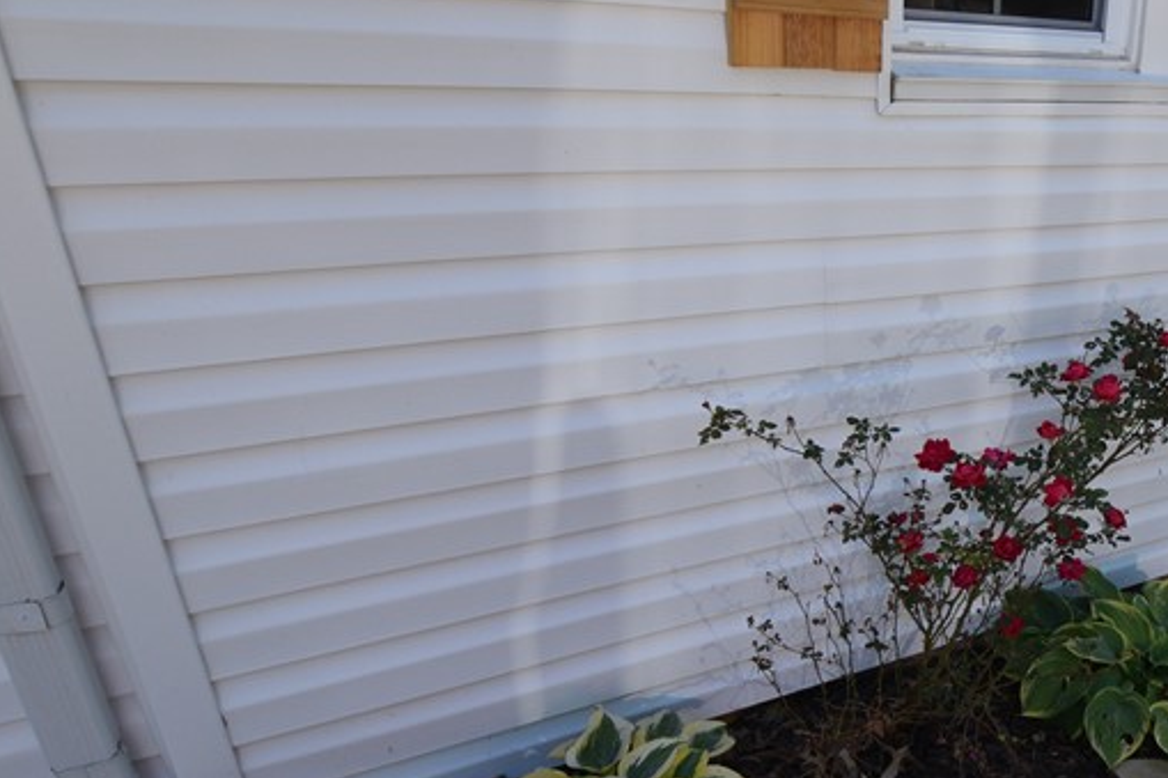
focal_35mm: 32
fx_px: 1038
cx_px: 1150
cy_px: 489
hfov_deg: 48.9
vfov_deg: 40.8
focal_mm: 10
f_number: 8
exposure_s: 1/250
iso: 360
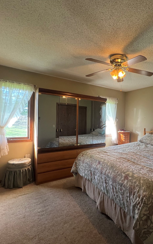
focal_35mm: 19
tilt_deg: -0.1
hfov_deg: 57.8
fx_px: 127
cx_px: 121
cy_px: 124
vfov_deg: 88.0
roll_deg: -1.6
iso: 160
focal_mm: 1.57
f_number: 1.8
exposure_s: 1/120
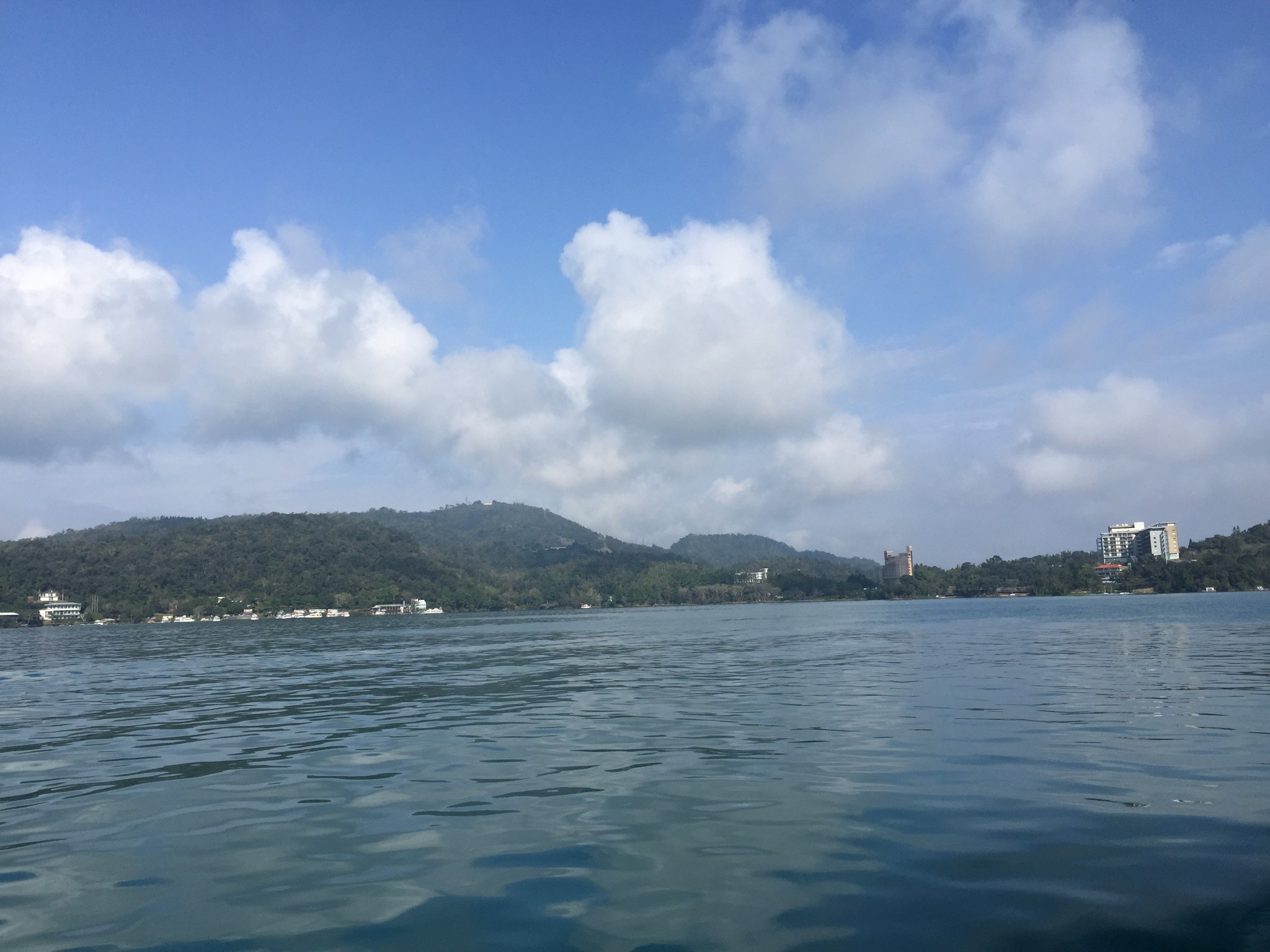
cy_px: 476
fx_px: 1064
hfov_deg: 61.7
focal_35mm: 29
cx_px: 635
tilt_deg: +8.5
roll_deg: +0.1
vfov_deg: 48.2
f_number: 2.2
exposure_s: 1/2825
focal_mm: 4.15
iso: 32
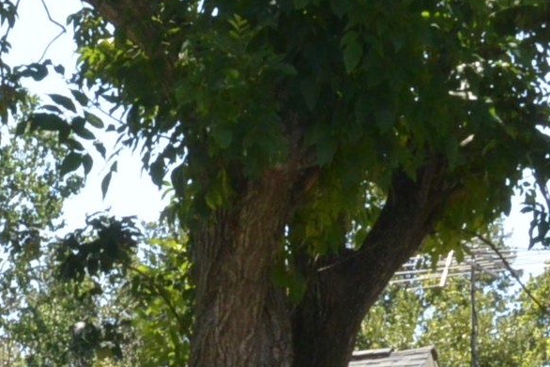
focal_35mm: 200
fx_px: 3056
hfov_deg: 10.2
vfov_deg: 6.7
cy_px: 640
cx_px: 15
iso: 400
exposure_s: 1/80
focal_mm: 20.3
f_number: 5
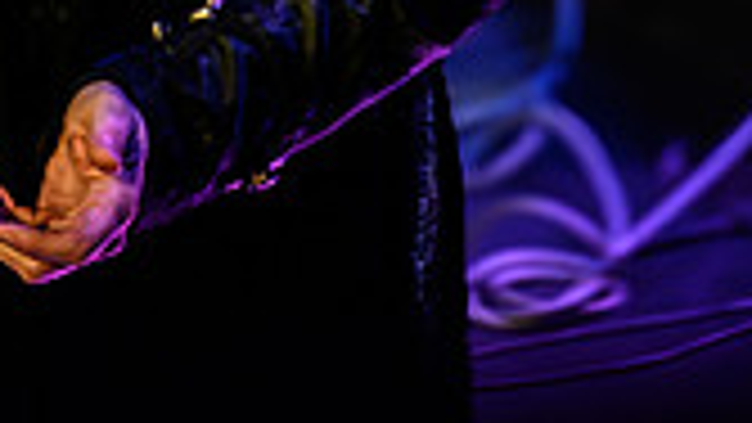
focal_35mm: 510
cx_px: -194
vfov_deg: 2.4
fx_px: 10171
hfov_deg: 4.2
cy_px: -434
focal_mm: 140
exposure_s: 1/400
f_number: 4
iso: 12800
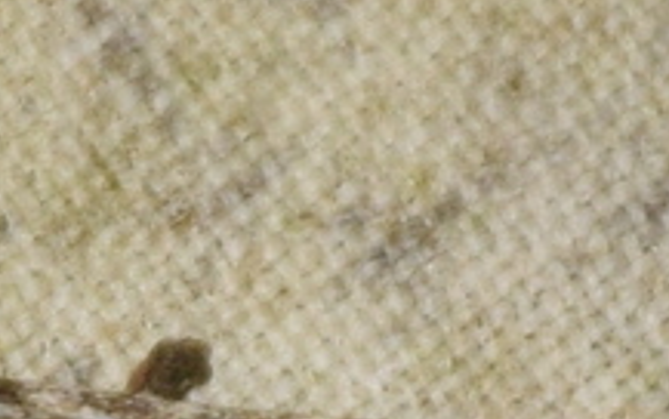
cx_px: -558
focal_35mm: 946
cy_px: 949
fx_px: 17261
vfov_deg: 1.4
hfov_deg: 2.2
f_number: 10
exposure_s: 1/160
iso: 400
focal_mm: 140
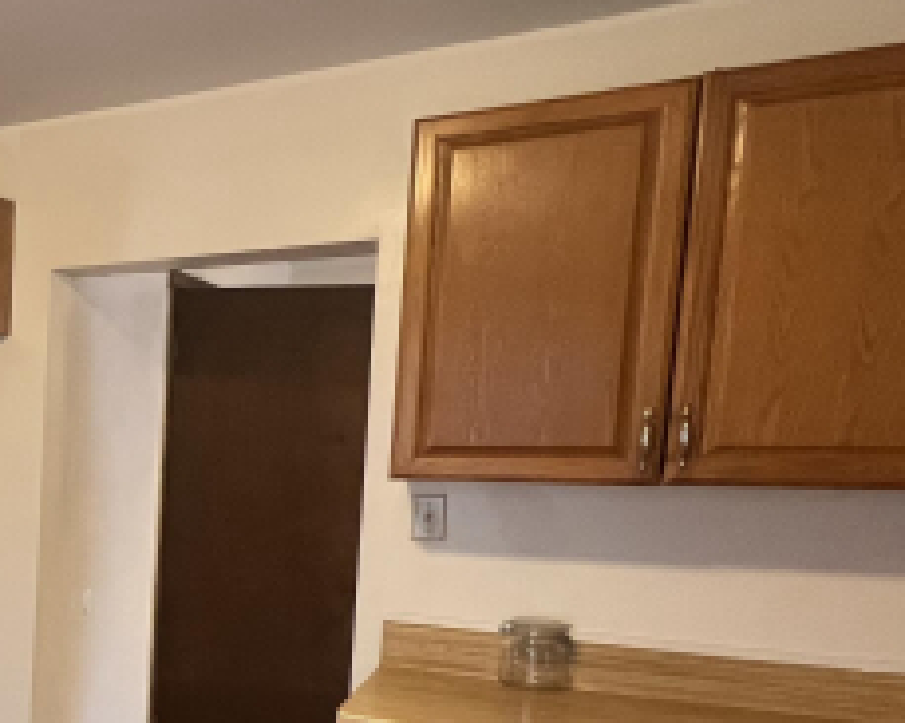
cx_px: -223
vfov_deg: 38.9
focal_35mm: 37
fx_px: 991
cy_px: 557
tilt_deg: -6.7
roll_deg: +0.0
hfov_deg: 36.0
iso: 320
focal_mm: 1.57
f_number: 1.8
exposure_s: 1/60
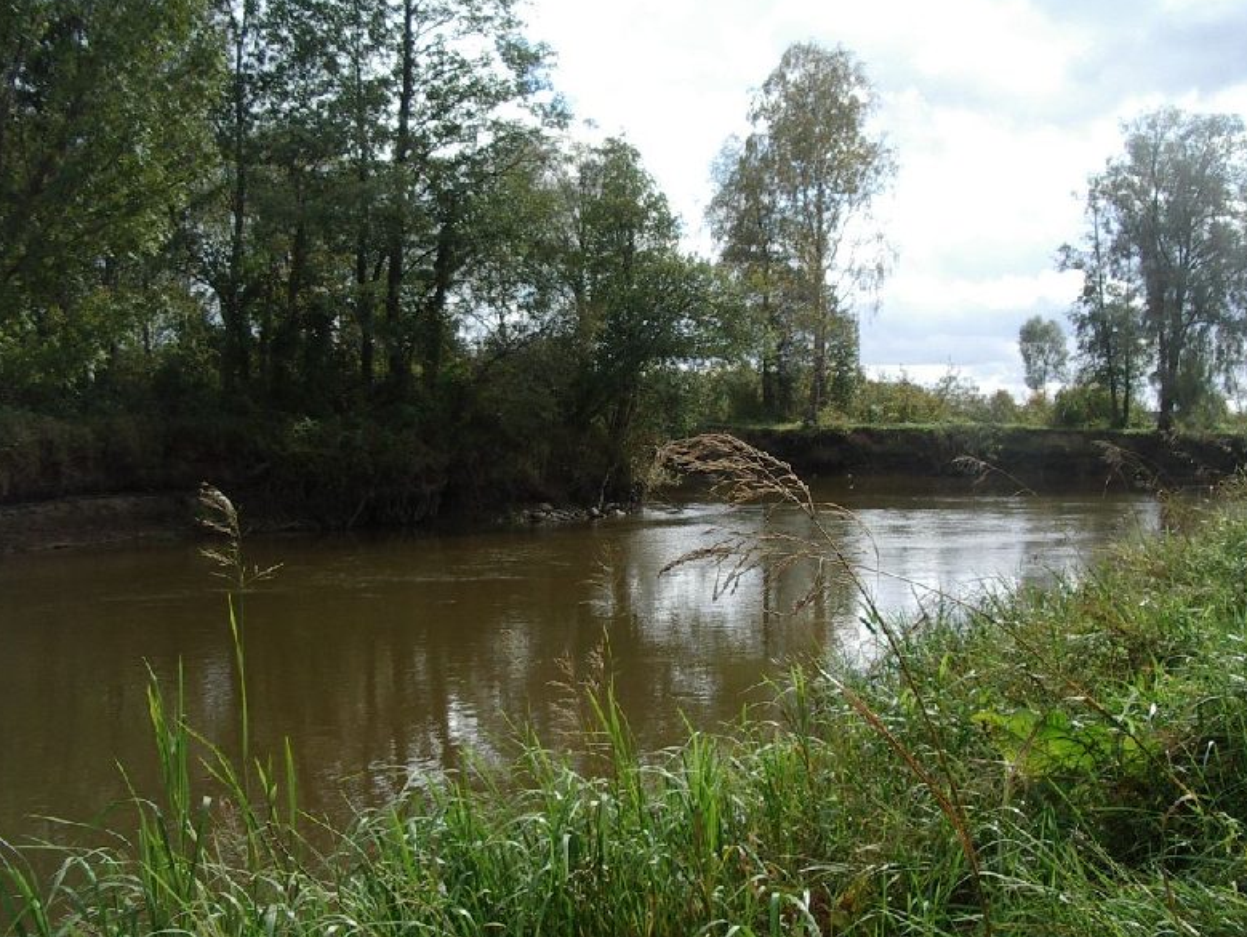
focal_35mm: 39
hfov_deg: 47.8
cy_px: 469
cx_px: 631
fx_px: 1406
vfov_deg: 36.8
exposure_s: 1/320
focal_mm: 5.8
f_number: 4.8
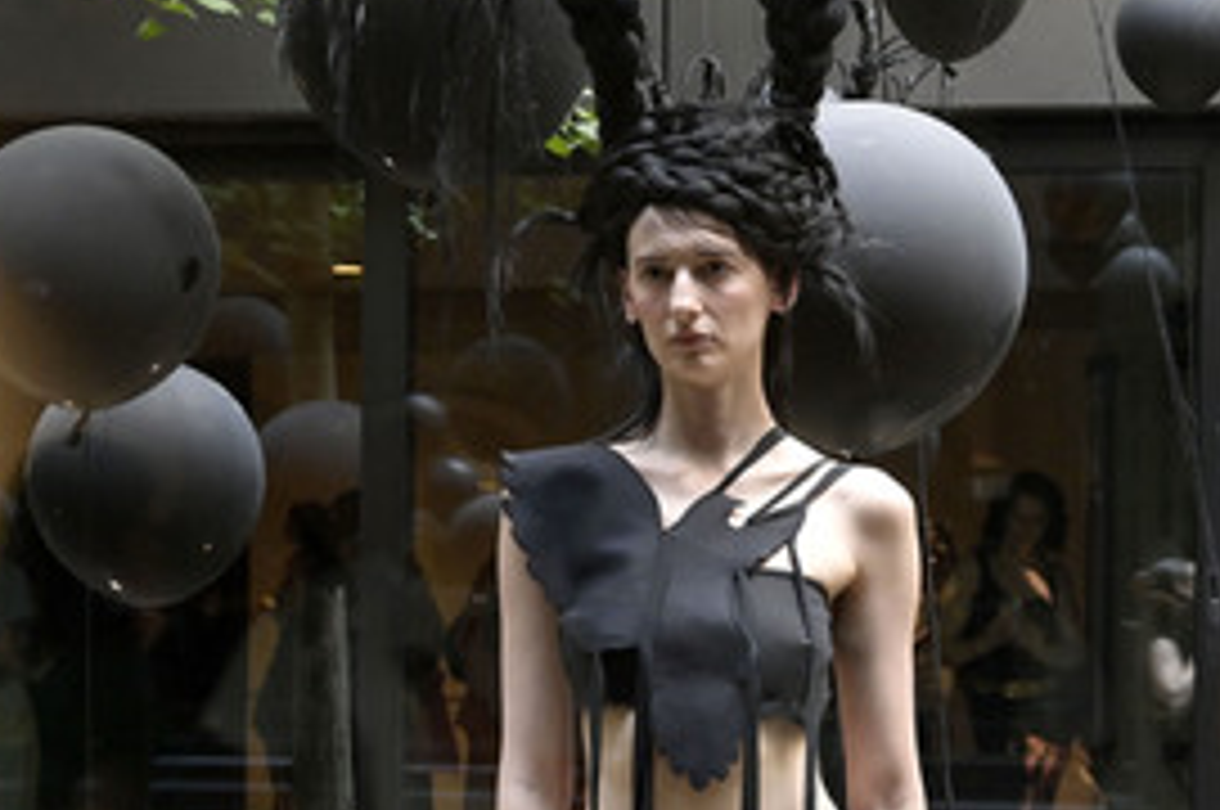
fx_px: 2031
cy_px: 644
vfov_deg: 22.3
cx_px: 840
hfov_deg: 33.1
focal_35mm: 60
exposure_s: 1/160
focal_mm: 36
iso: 4000
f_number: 5.6
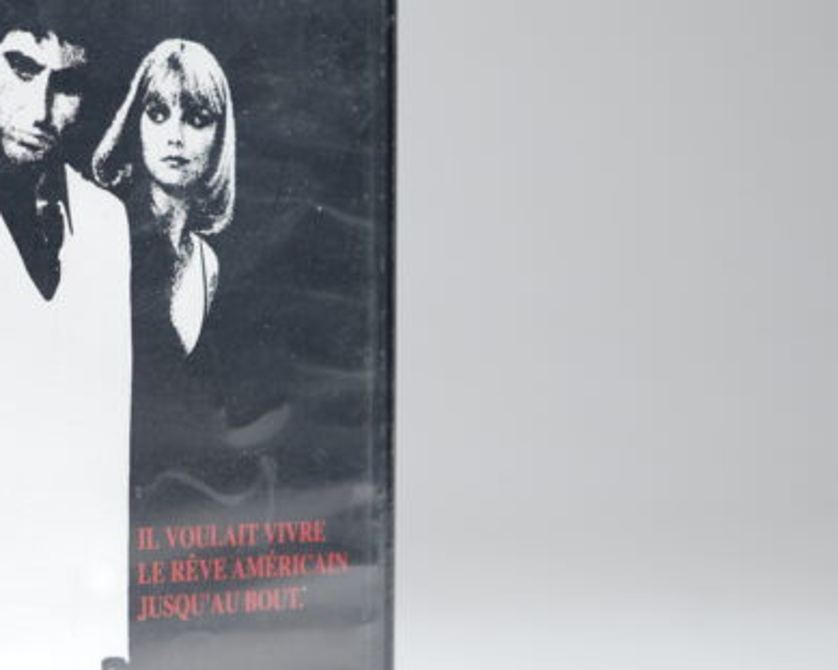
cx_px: 67
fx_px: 2083
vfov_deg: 18.3
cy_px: 362
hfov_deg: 22.2
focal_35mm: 84
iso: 64
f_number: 5
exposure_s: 1/5
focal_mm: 29
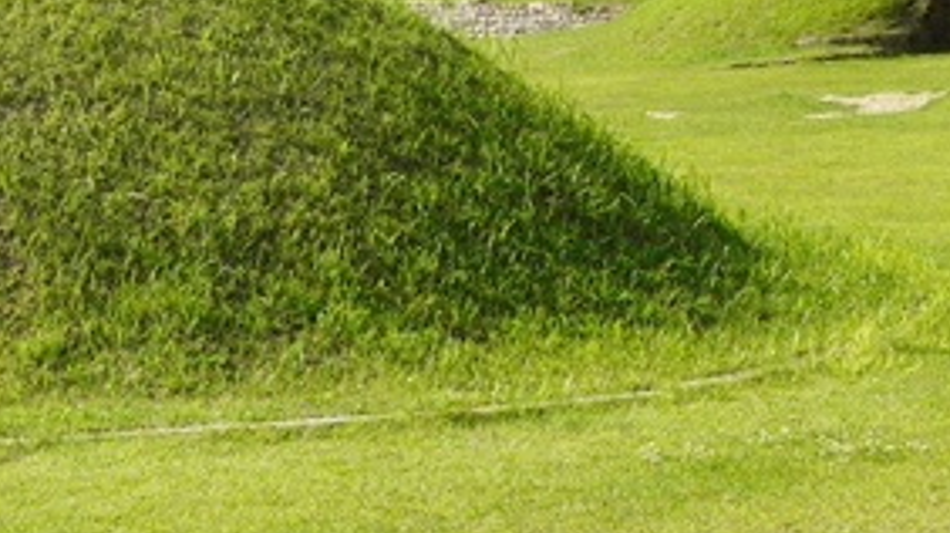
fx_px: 3146
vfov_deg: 9.7
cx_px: -168
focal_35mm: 125
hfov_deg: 16.5
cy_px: 218
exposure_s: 1/100
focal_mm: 32
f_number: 9
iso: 100
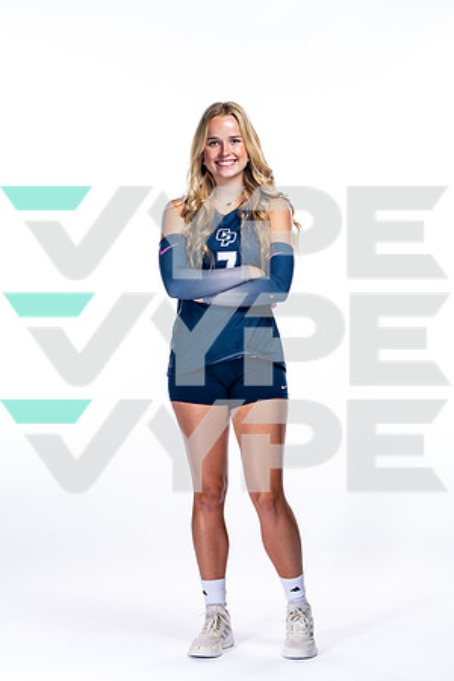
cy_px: 340
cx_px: 227
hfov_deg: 13.3
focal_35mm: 103
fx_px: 1948
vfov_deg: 19.8
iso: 400
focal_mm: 103
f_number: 5.6
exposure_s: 1/250
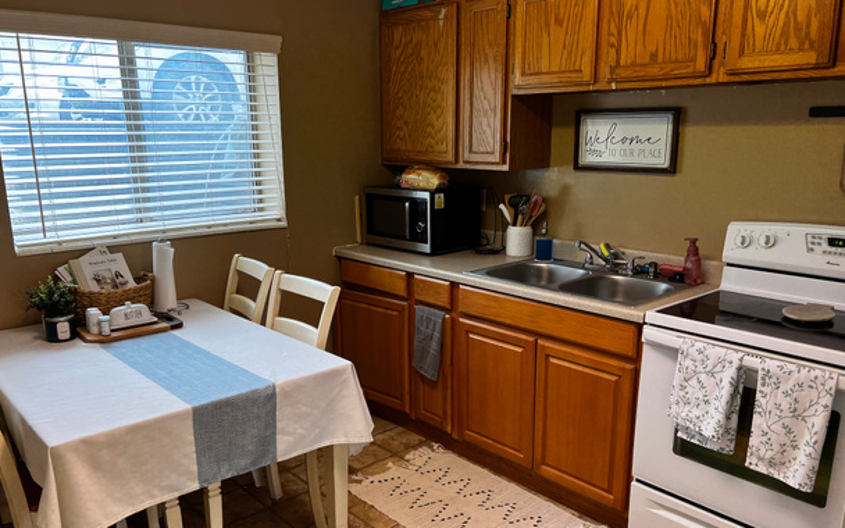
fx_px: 668
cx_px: 420
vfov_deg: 43.1
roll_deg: +0.2
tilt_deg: -13.6
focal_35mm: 29
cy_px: 295
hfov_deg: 64.6
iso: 100
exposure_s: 1/120
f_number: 1.5
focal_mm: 5.7
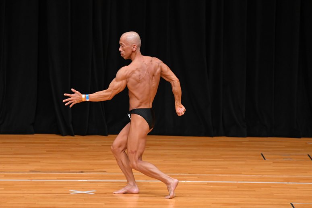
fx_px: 2469
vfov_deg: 4.8
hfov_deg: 7.2
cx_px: 156
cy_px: 104
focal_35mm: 285
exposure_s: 1/400
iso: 3200
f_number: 5.6
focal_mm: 190
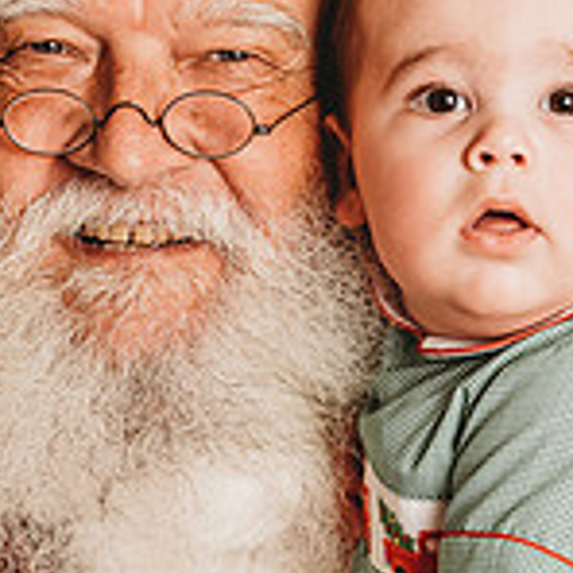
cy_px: 250
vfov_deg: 9.6
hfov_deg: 9.5
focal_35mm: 183
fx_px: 3427
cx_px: 163
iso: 100
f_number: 4
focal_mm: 55
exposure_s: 1/160
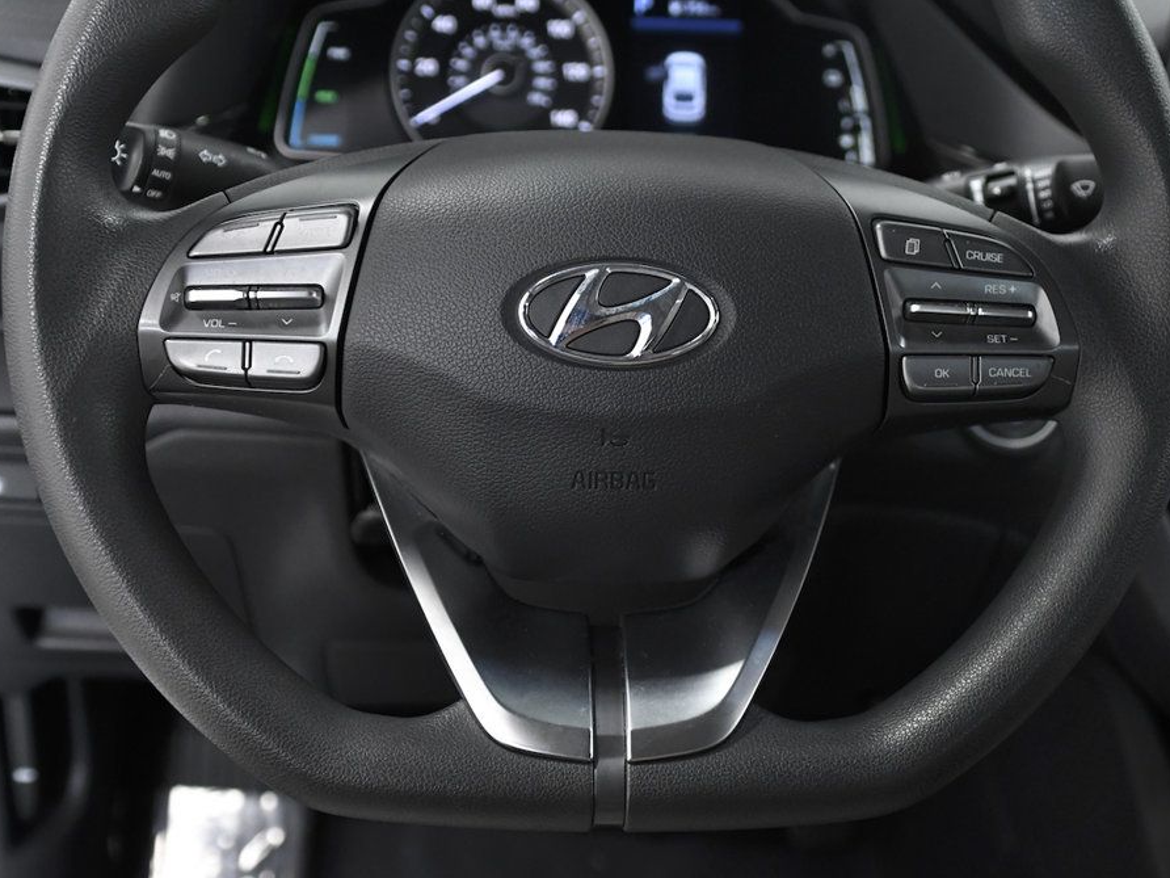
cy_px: 446
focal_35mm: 53
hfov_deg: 36.2
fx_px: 1791
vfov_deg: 27.5
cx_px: 611
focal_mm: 32
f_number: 3.5
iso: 2500
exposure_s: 1/500
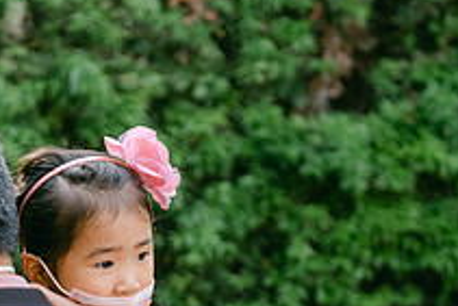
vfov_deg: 4.8
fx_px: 3603
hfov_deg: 7.3
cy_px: 353
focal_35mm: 283
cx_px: 91
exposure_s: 1/125
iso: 320
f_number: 2.8
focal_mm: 68.7
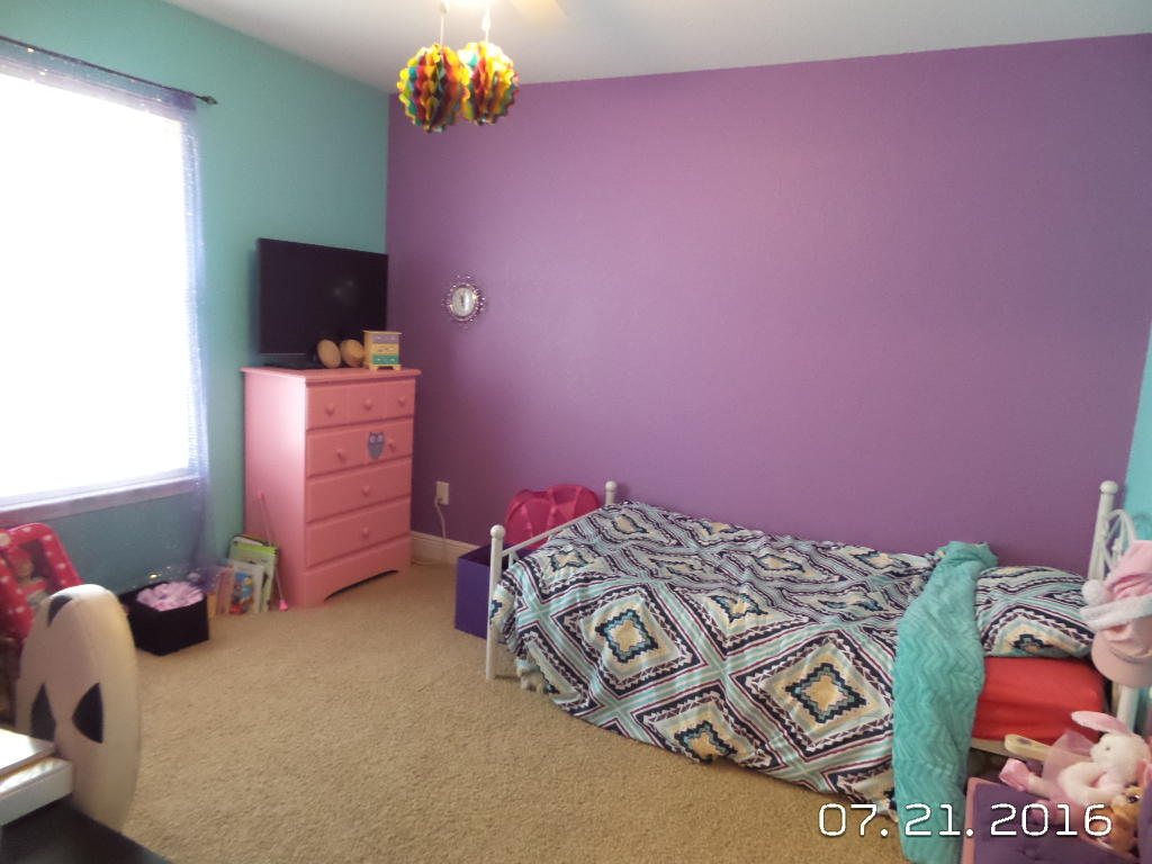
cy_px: 432
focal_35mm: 23
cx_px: 576
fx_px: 765
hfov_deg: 73.9
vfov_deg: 58.9
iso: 800
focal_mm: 4.1
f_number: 2.8
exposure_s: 1/25
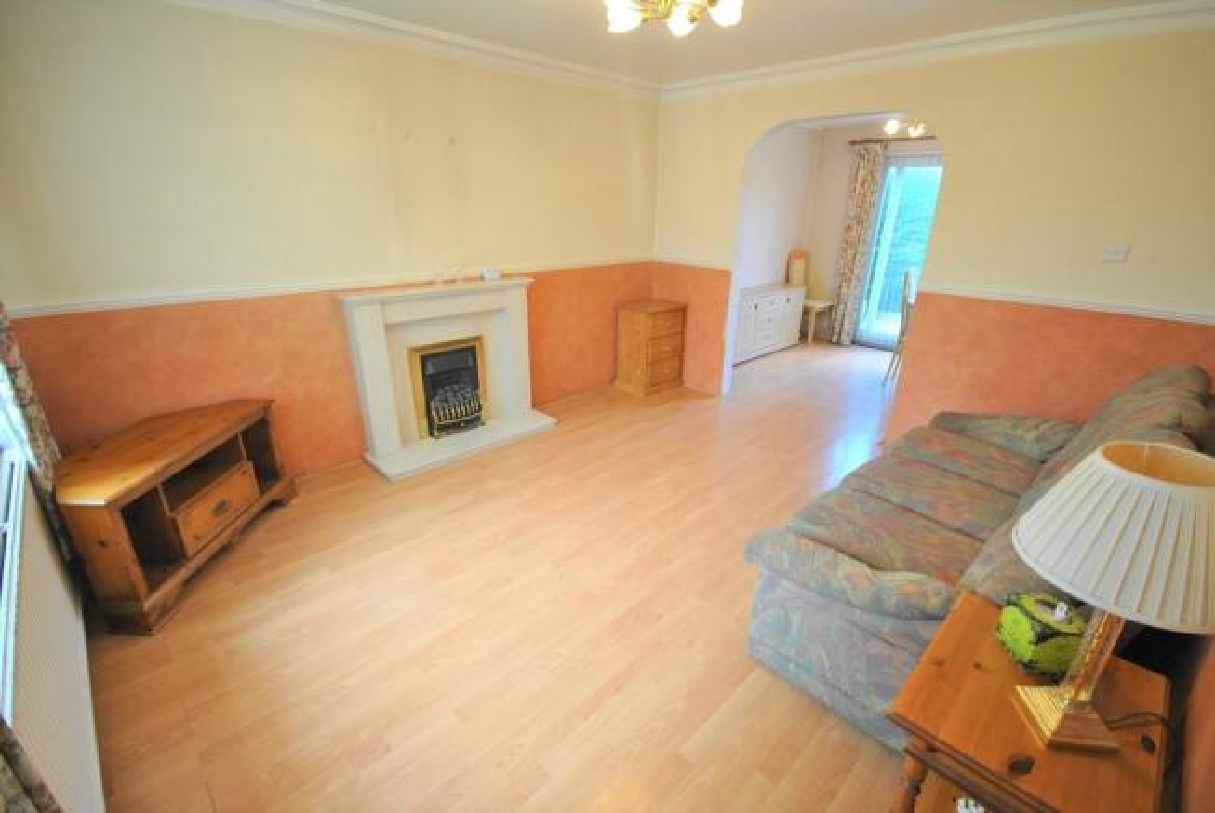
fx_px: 507
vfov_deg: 77.5
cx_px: 608
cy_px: 406
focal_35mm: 15
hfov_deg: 100.3
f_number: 4
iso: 400
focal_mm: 10
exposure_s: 1/30
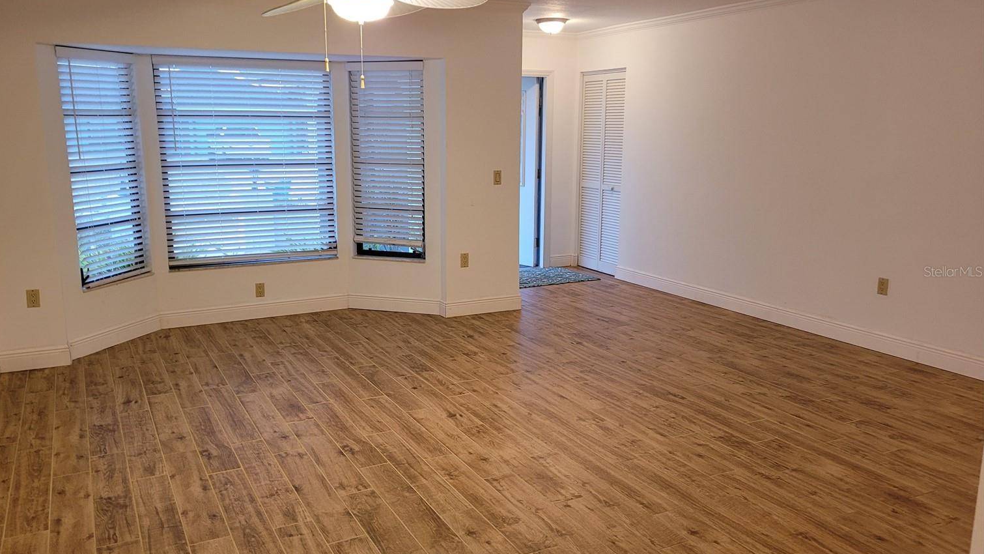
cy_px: 271
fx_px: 783
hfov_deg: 64.3
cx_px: 464
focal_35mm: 30
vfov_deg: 38.9
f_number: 1.8
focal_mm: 5.4
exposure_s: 1/40
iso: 160
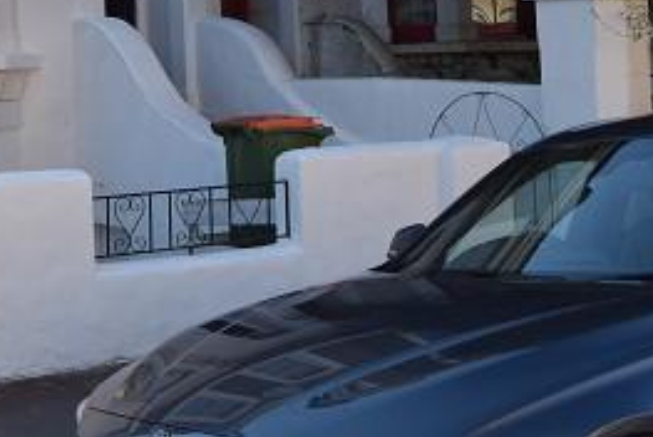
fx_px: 1489
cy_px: -170
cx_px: 84
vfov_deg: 15.7
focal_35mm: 82
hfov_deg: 24.1
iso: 100
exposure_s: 1/160
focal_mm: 18
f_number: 6.3
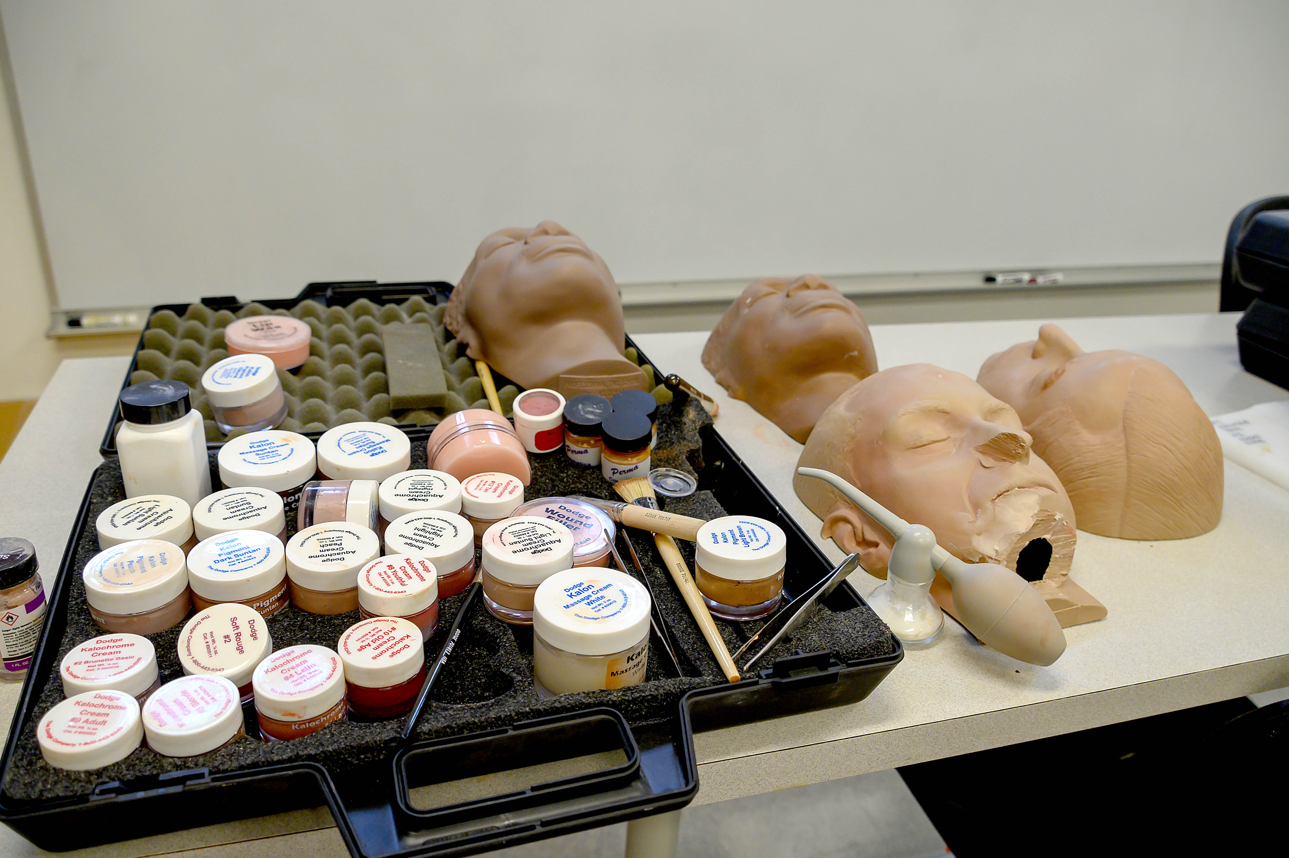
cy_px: 429
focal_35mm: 27
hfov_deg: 67.4
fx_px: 966
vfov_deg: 47.9
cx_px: 644
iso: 800
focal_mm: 18
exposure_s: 1/160
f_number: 5
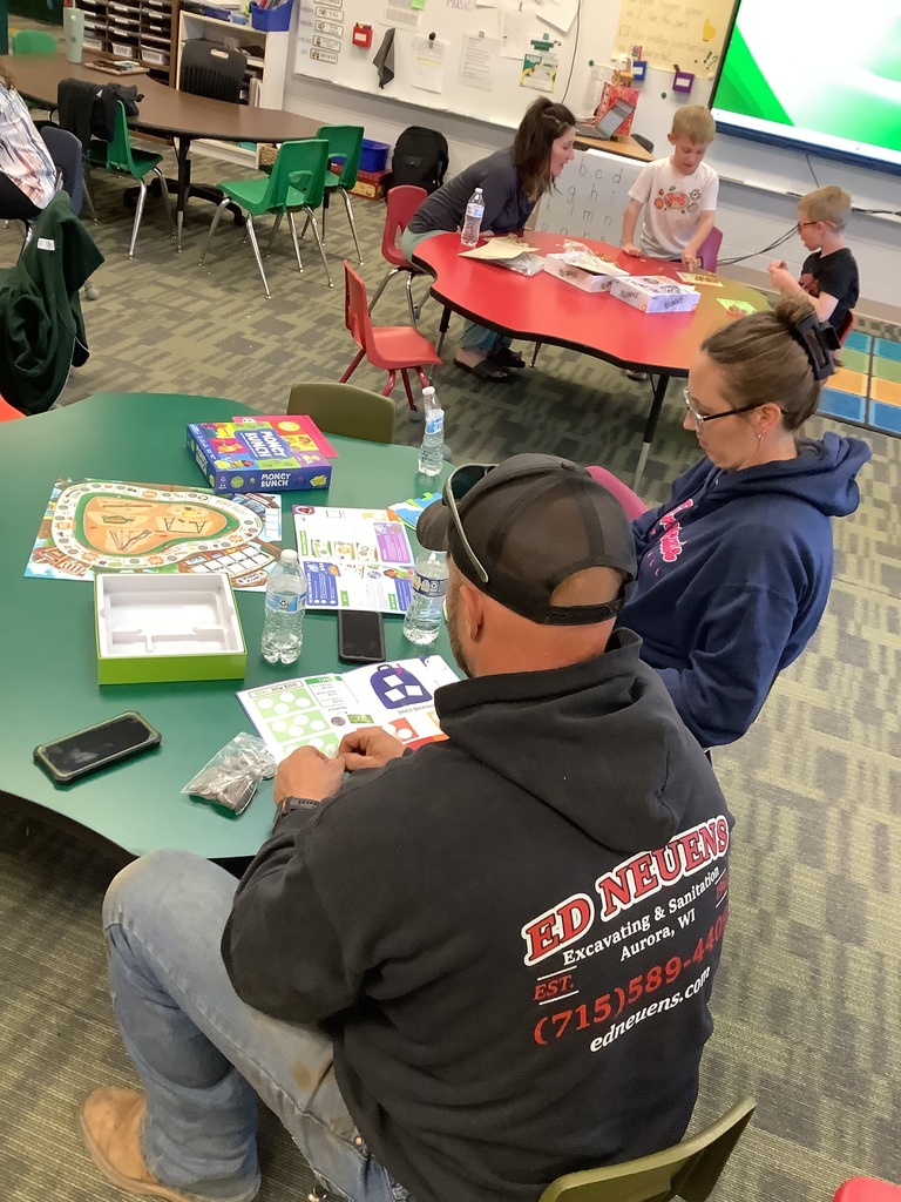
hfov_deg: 45.4
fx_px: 1076
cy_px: 601
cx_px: 450
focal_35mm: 31
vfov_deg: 58.4
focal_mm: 3.3
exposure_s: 1/50
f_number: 2.4
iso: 200
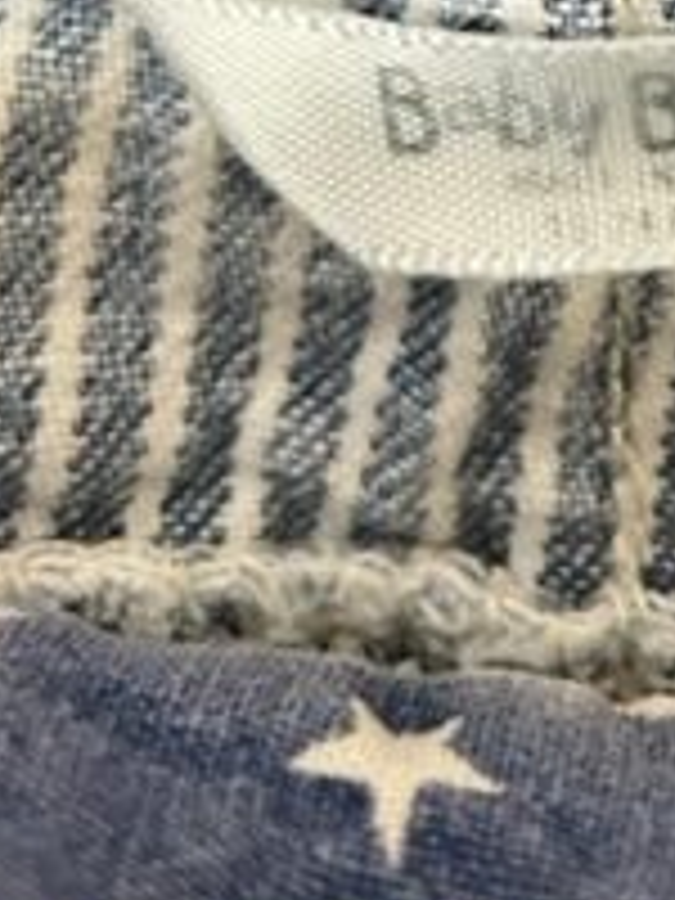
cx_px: 688
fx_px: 2158
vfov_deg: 20.6
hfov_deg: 17.3
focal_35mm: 83
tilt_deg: -9.2
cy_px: -400
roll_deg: -0.6
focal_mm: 4.2
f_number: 1.6
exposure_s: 1/50
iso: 400
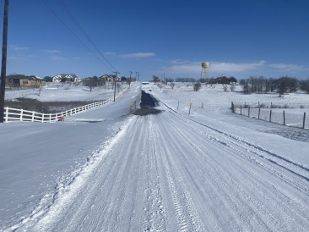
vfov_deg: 53.0
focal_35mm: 26
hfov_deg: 67.3
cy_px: 116
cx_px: 154
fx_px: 232
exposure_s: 1/12658
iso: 32
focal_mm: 4.25
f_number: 1.8
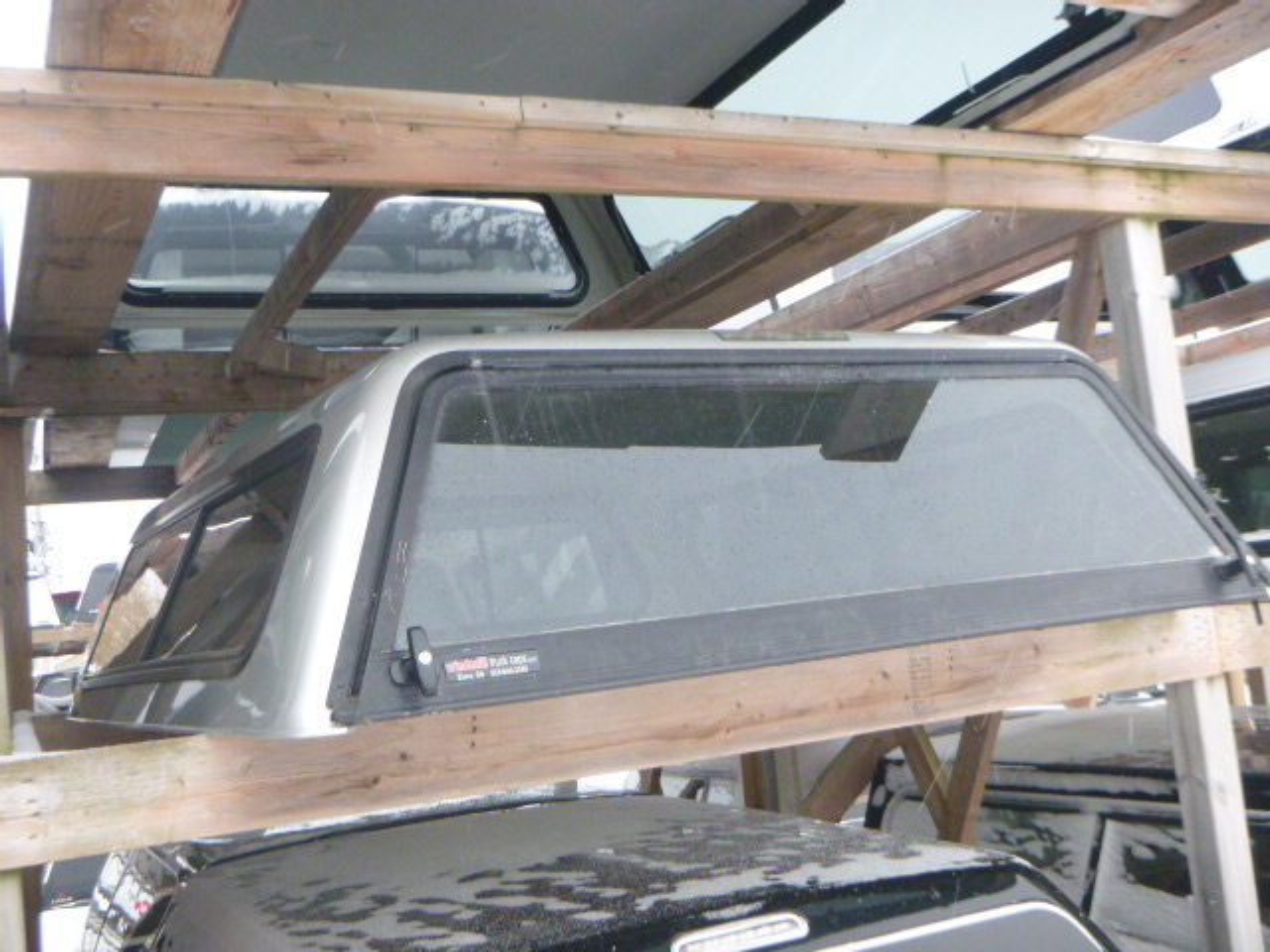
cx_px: 635
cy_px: 476
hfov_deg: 49.0
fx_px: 1394
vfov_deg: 37.7
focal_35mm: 38
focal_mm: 6.8
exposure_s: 1/60
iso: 400
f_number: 4.5
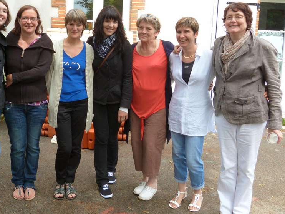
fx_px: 329
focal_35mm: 40
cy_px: 80
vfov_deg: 35.8
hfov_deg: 46.3
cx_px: 103
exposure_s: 1/160
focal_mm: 5.1
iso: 100
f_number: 4
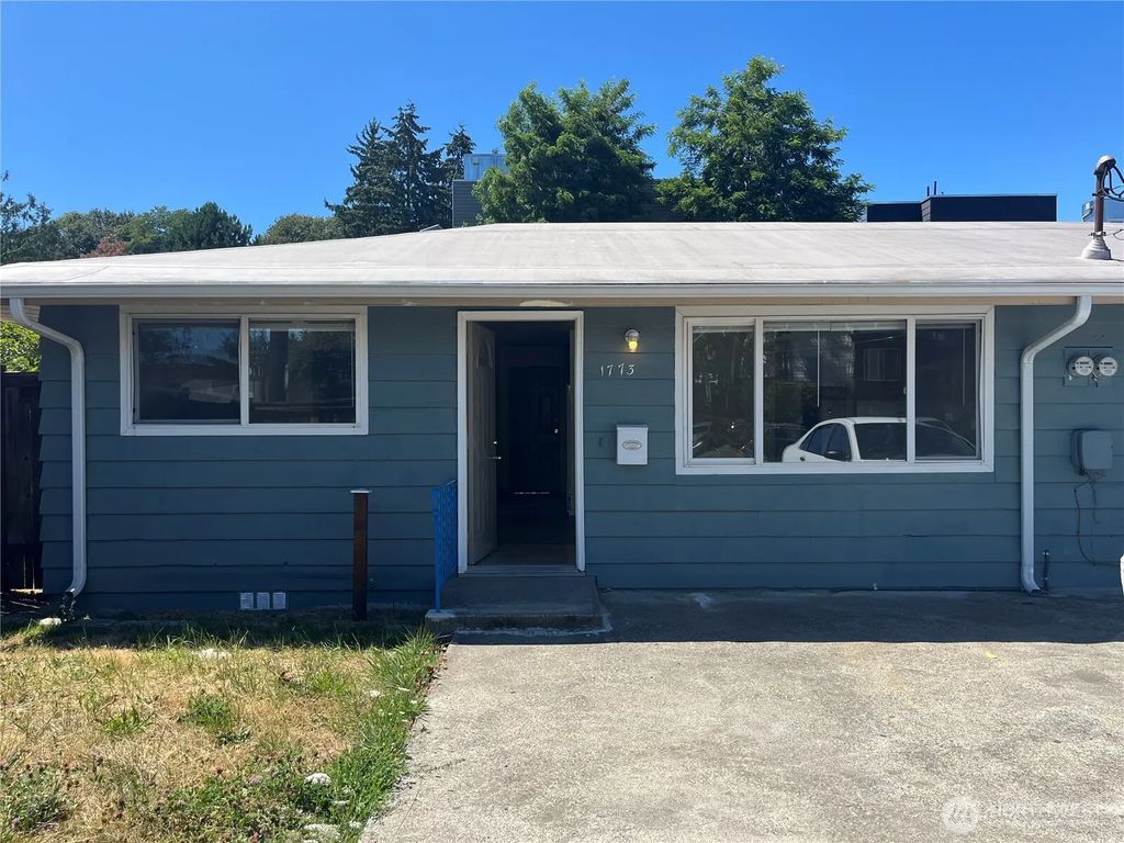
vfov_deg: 53.1
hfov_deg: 67.3
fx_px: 844
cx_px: 562
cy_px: 422
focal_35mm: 26
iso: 50
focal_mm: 5.1
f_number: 1.6
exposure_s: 1/2571
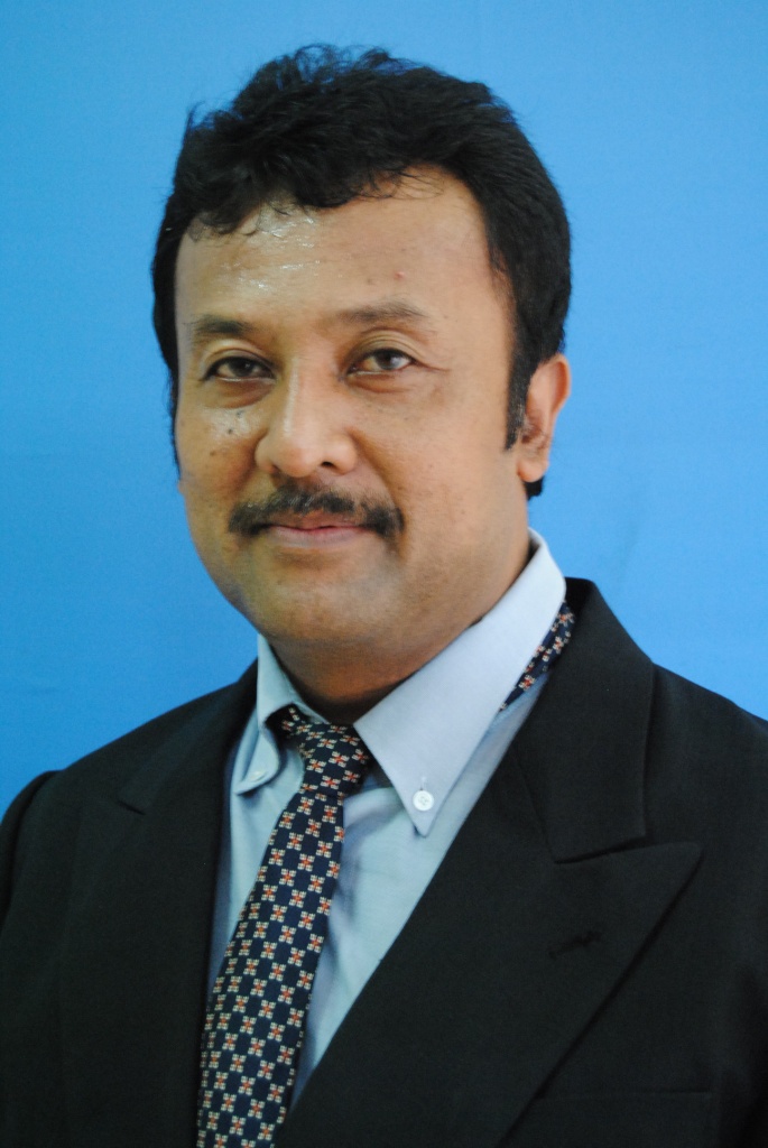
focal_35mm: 75
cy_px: 574
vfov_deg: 27.0
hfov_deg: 18.2
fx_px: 2394
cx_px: 384
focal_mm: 50
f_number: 5.6
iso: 1600
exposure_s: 1/15
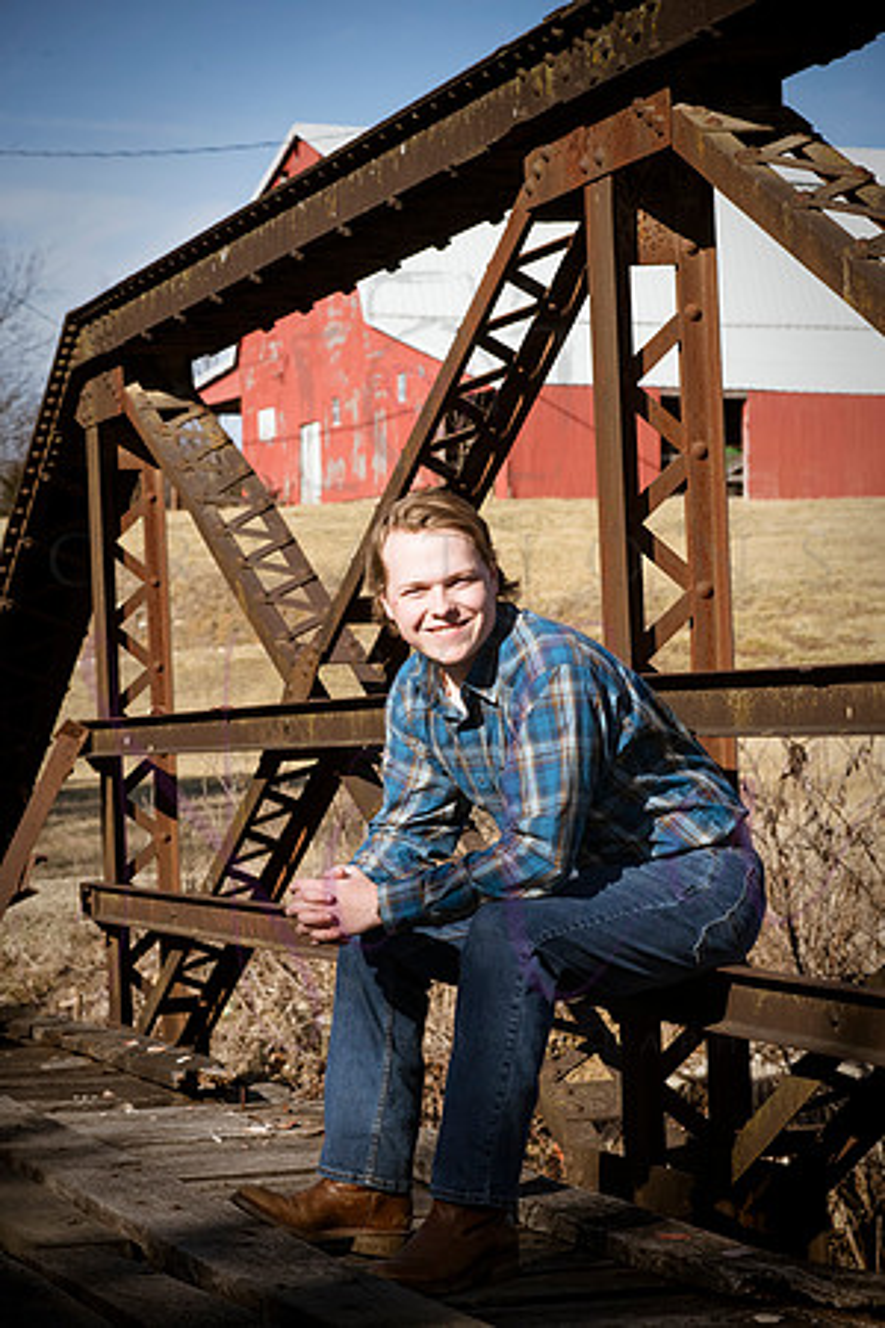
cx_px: 442
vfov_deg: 19.5
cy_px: 664
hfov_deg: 13.0
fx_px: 3872
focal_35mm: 105
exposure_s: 1/800
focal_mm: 105
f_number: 14
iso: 800
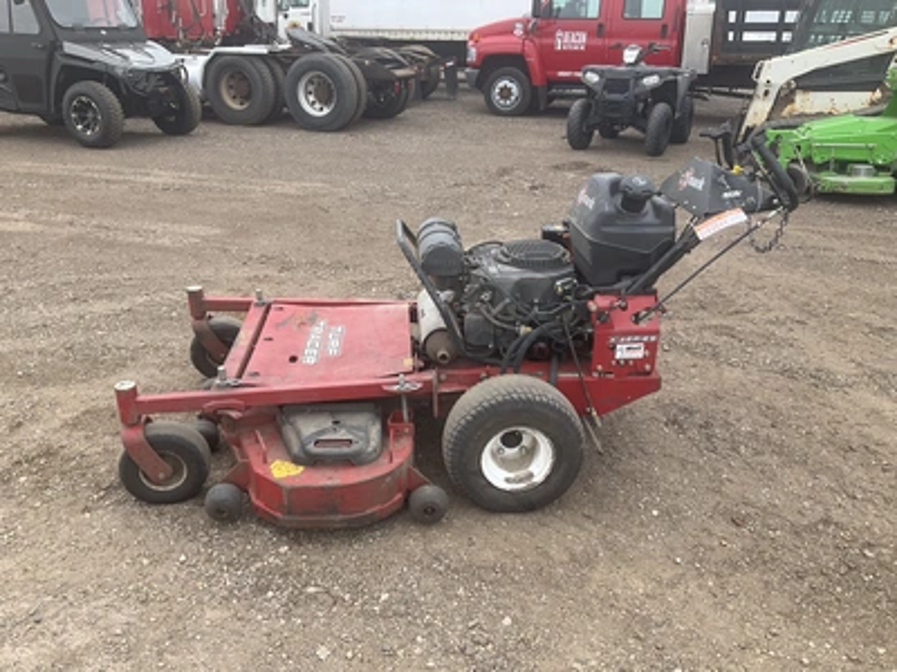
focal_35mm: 29
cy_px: 336
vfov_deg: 48.2
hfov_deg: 61.7
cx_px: 448
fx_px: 751
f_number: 1.8
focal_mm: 3
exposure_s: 1/650
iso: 25
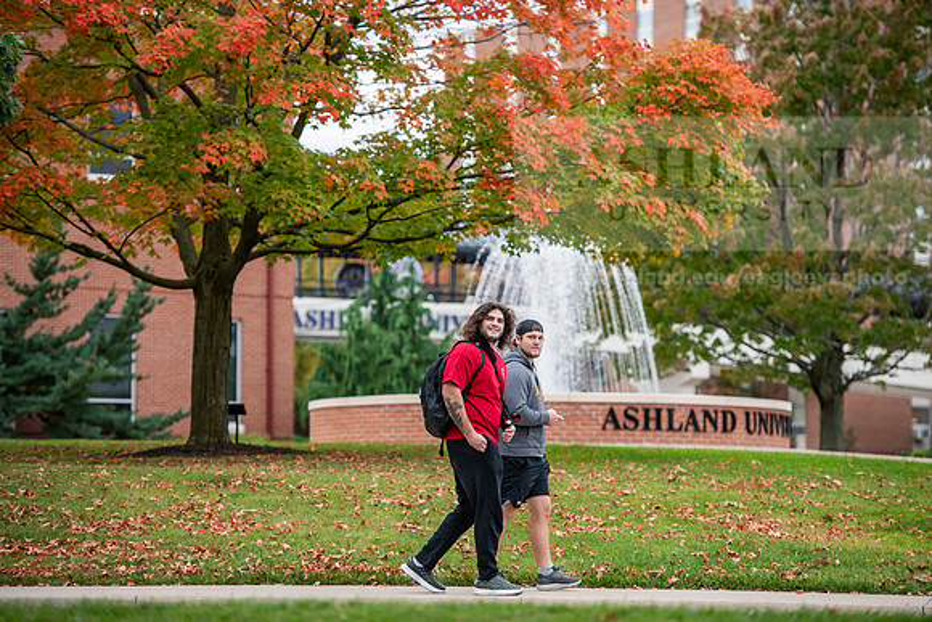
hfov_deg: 14.7
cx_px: 466
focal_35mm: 140
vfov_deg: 9.8
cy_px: 311
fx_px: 3625
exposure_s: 1/400
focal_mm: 140
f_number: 3.2
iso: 250
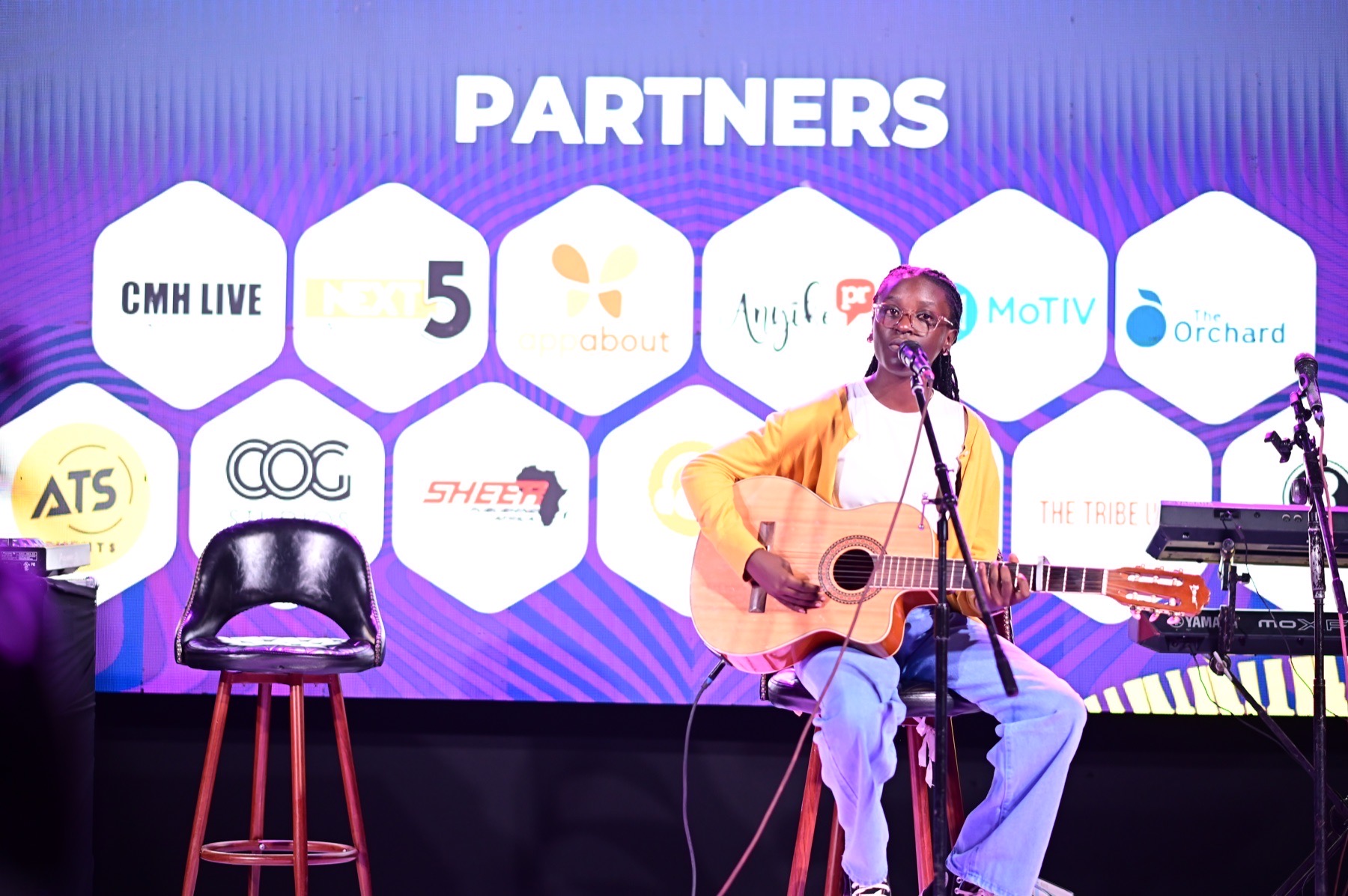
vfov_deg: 16.0
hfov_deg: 23.9
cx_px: 674
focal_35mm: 85
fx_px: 3180
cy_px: 448
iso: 1000
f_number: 4
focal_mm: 85
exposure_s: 1/500
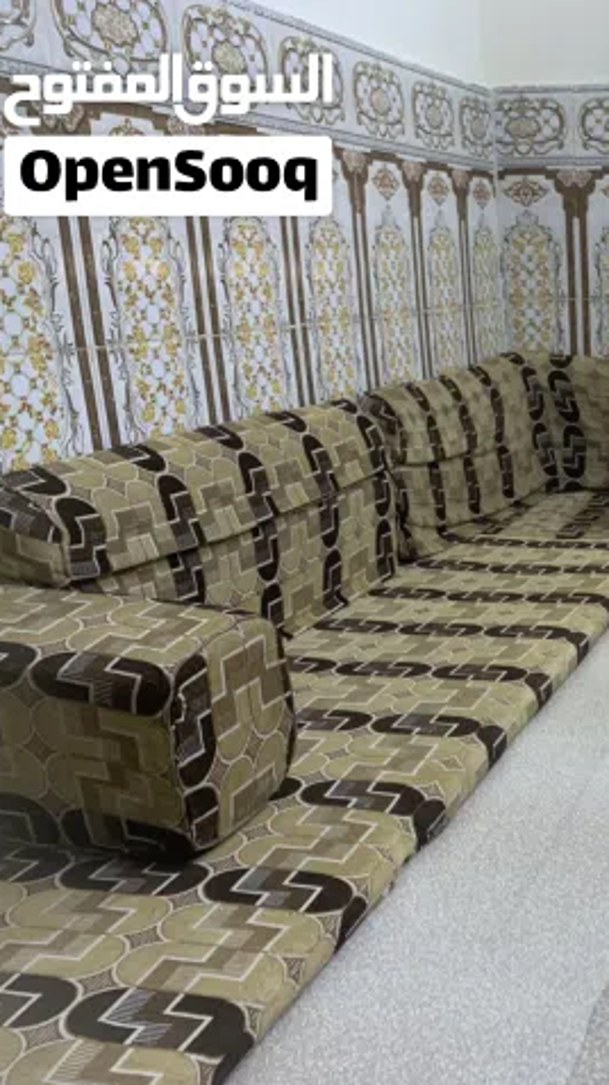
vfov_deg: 52.8
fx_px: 1092
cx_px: 675
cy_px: 544
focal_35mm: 38
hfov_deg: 28.3
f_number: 1.8
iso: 100
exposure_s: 1/75
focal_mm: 4.25
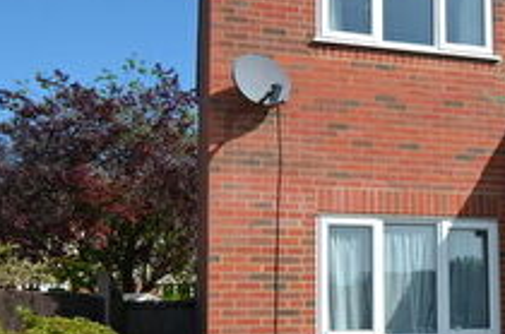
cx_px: 409
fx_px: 700
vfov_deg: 26.5
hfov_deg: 38.1
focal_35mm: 50
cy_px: 251
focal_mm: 10
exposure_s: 1/250
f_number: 8
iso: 110
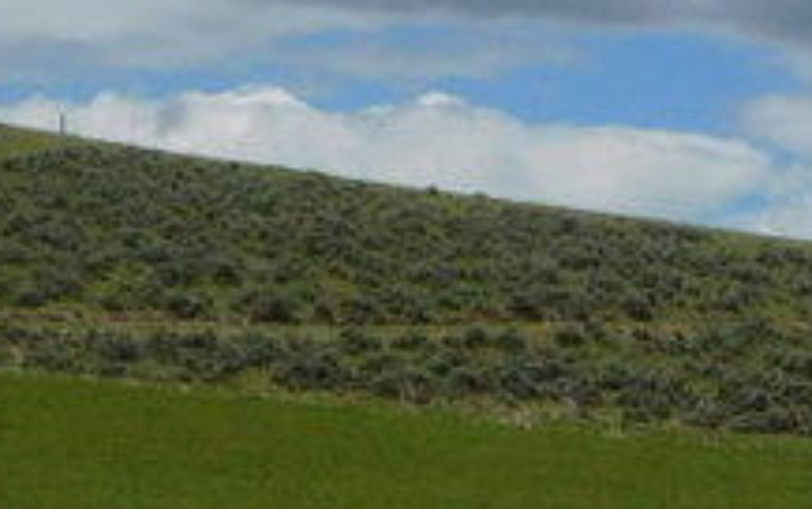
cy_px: 640
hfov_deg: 10.6
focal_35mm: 195
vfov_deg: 6.7
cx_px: 980
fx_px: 4319
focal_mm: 7.1
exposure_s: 1/800
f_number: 7.2
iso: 125
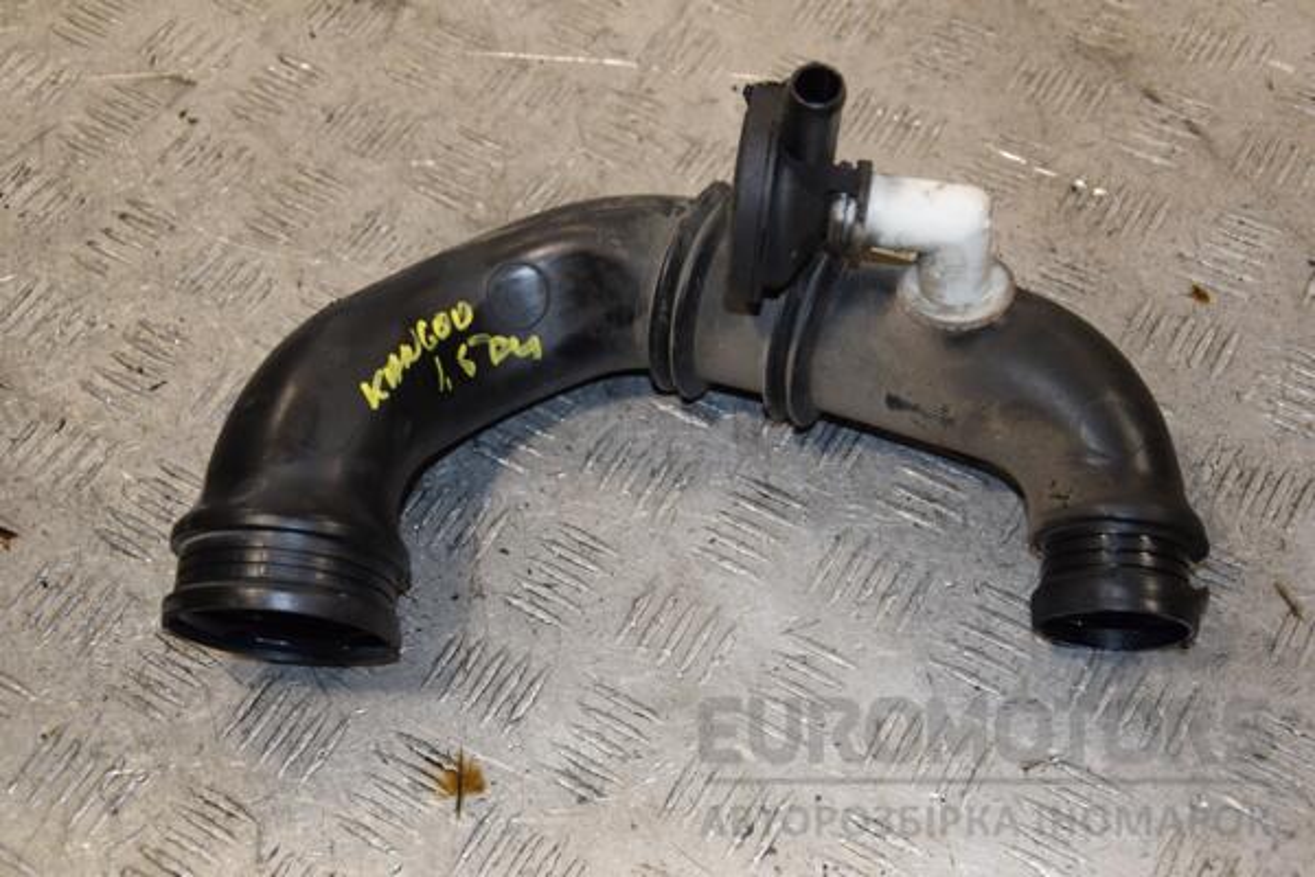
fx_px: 1918
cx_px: 658
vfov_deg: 25.8
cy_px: 438
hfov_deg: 37.9
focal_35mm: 52
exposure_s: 1/200
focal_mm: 35
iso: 800
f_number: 5.6
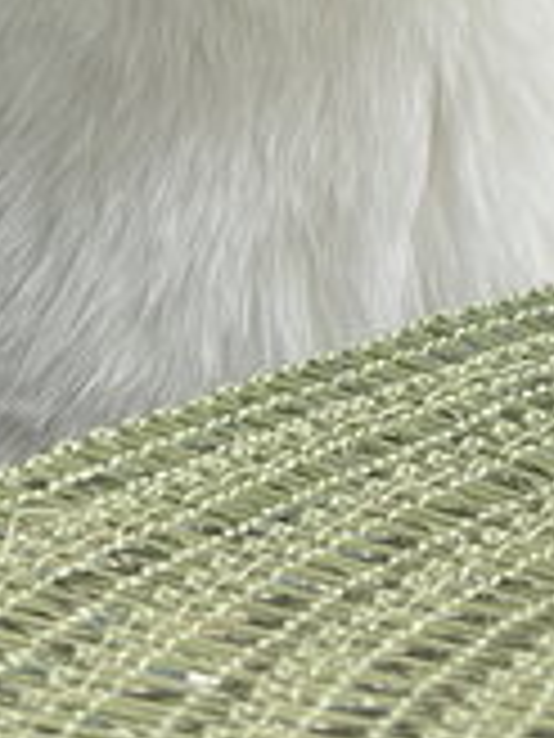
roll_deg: +0.5
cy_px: -632
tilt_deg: -4.4
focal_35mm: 211
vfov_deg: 8.9
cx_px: 653
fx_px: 4503
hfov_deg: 7.0
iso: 125
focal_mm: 5.96
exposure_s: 1/40
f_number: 1.6
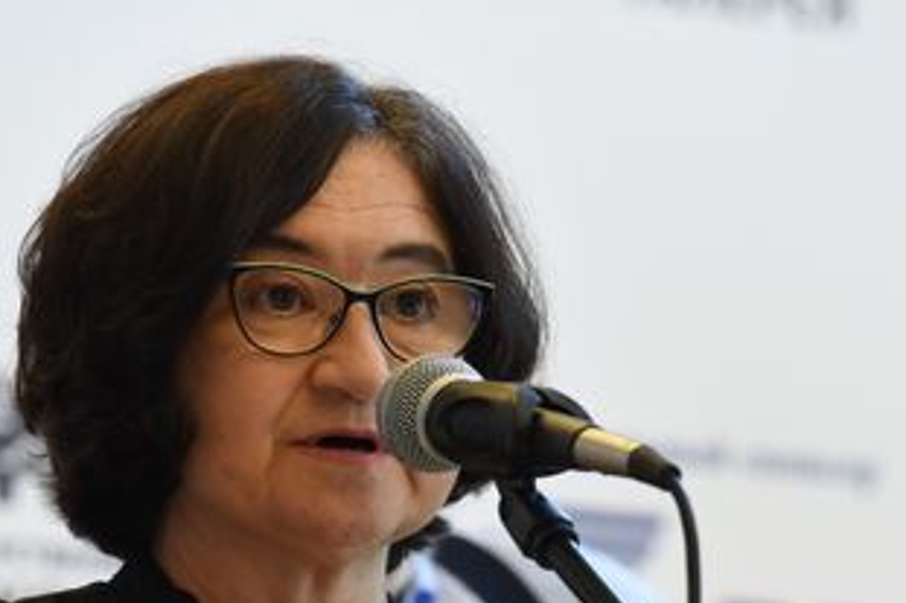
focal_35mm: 450
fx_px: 11319
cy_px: 647
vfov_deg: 3.0
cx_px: 414
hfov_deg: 4.6
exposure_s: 1/100
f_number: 5
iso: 2500
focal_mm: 200
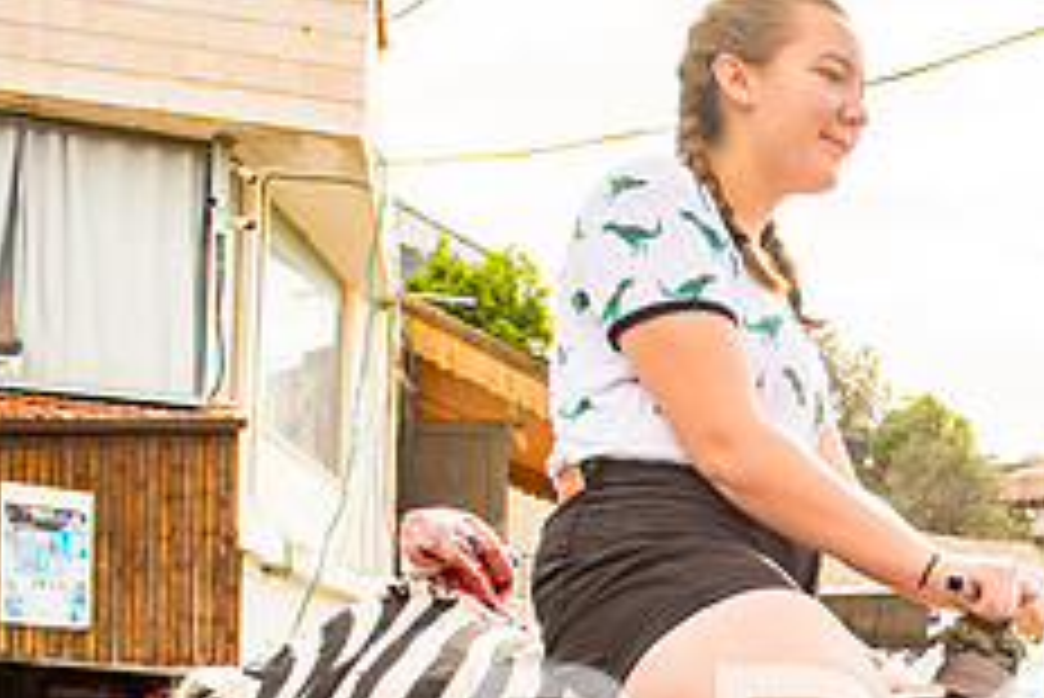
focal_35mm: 60
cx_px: 1116
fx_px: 1741
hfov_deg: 30.3
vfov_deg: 21.4
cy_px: 790
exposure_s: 1/2000
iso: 200
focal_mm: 24
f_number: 2.8
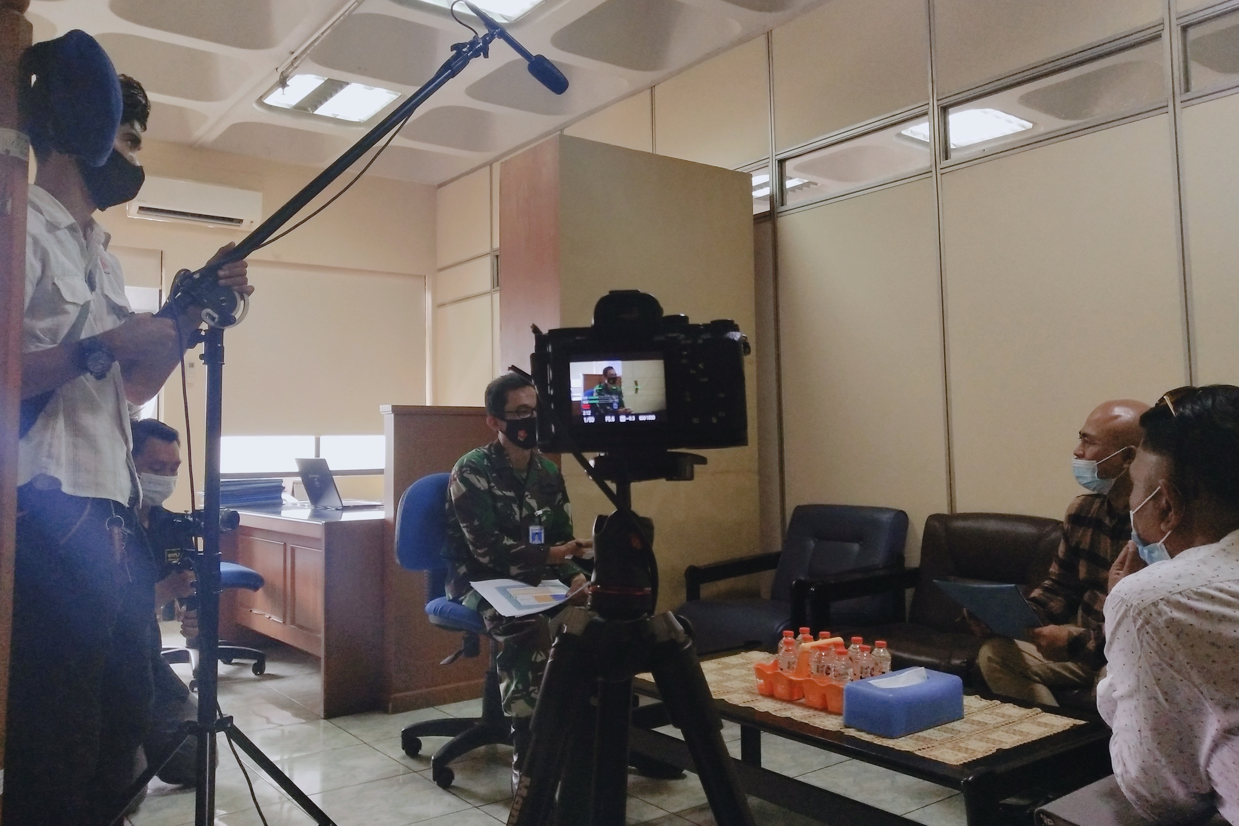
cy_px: 372
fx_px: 1101
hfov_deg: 58.7
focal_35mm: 32
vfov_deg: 41.1
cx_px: 615
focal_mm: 3.95
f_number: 1.8
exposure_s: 1/50
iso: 260
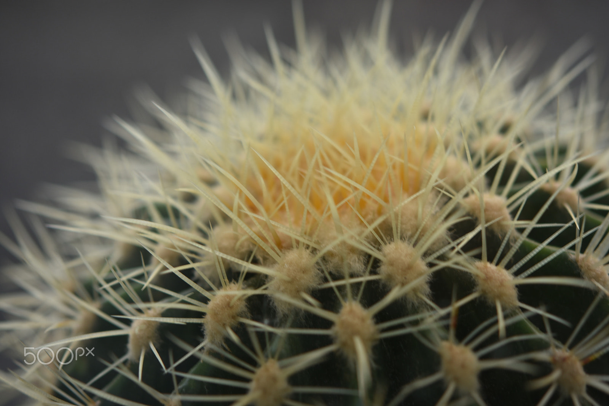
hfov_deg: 22.6
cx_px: 304
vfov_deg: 15.2
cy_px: 203
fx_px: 1522
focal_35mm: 90
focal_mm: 60
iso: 100
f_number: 3.2
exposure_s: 1/20
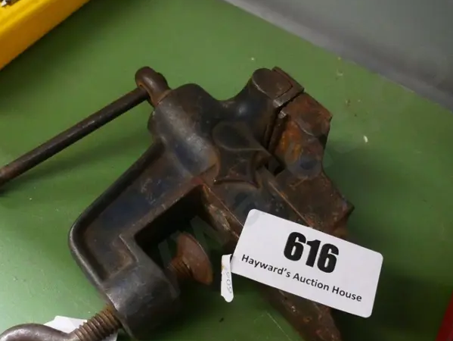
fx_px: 537
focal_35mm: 41
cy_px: 224
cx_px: 218
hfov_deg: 45.7
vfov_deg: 34.9
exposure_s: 1/160
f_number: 5.6
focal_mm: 12
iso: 6400
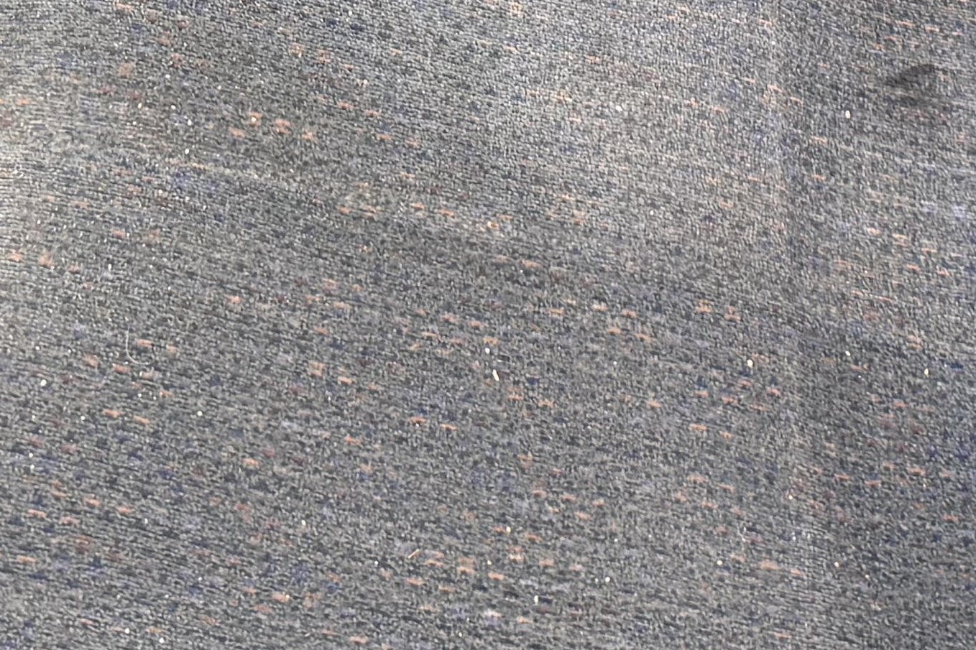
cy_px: -650
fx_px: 2846
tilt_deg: -46.0
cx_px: 487
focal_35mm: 105
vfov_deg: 11.7
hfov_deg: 19.5
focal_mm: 6.76
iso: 200
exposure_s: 1/121
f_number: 1.78
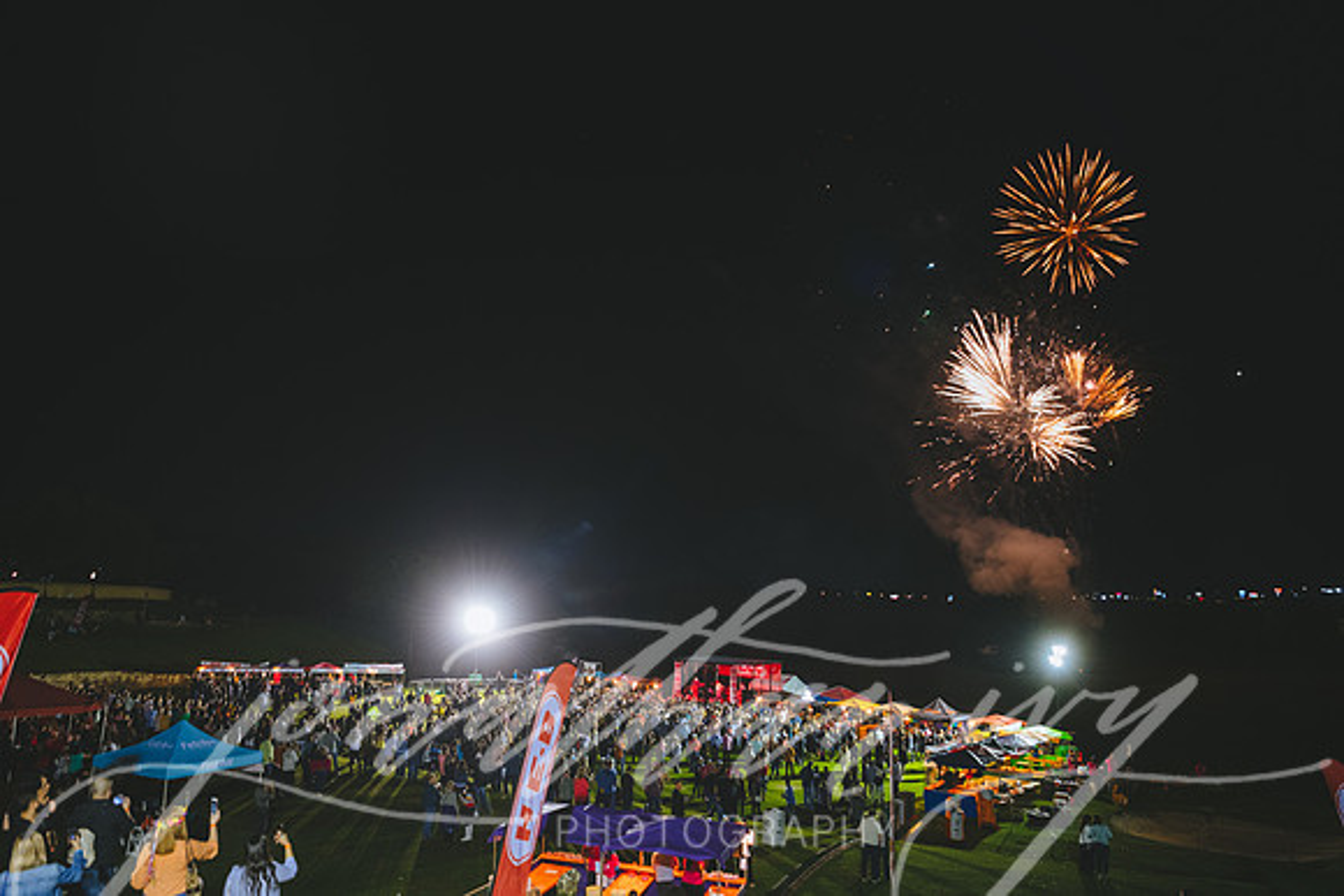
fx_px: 931
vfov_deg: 51.4
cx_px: 672
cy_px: 448
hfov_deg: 71.6
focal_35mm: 25
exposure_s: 1/30
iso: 640
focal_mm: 24
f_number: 2.8
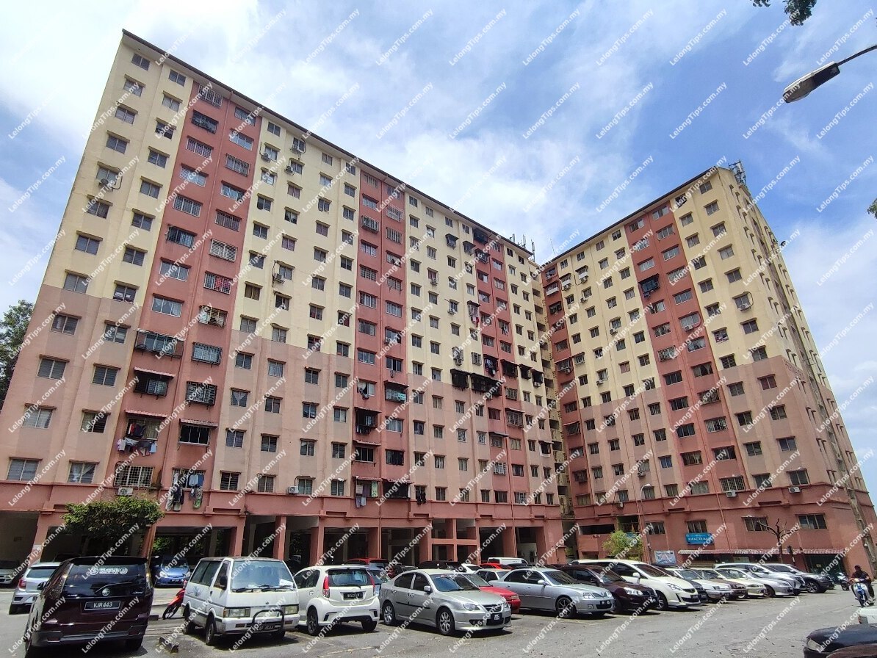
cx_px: 438
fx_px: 405
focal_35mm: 16
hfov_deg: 94.5
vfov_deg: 78.1
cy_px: 329
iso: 50
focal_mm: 1.65
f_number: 2.2
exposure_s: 1/1648
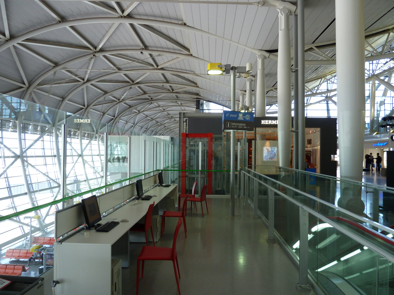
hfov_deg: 69.4
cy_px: 148
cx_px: 197
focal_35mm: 25
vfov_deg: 54.9
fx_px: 285
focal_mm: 4.1
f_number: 3.3
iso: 125
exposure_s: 1/30
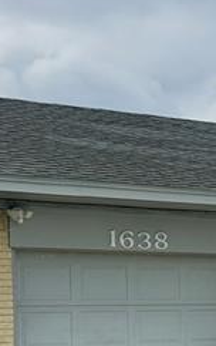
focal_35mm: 107
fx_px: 1007
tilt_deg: -2.1
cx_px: 432
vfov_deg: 19.1
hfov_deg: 11.1
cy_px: 323
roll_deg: +0.5
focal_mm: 6.76
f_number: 1.78
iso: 80
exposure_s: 1/7937
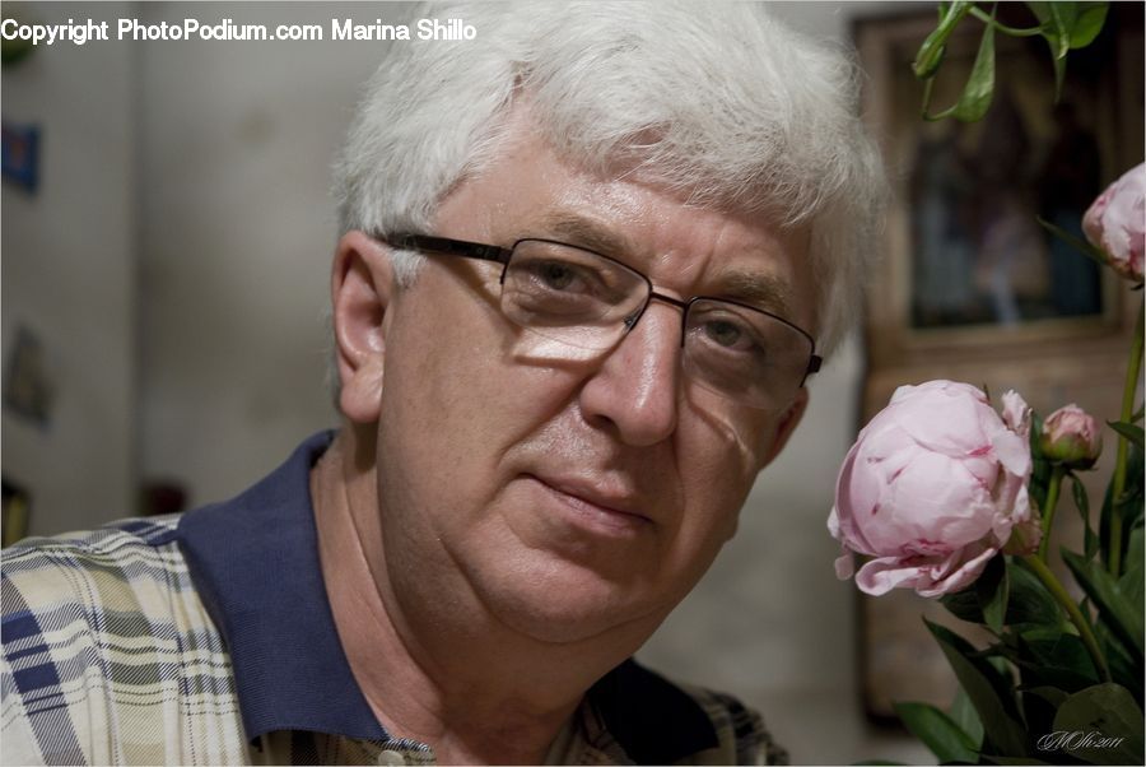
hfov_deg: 22.6
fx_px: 2868
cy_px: 384
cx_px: 573
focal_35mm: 90
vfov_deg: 15.2
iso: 400
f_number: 4
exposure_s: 1/13
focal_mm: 60
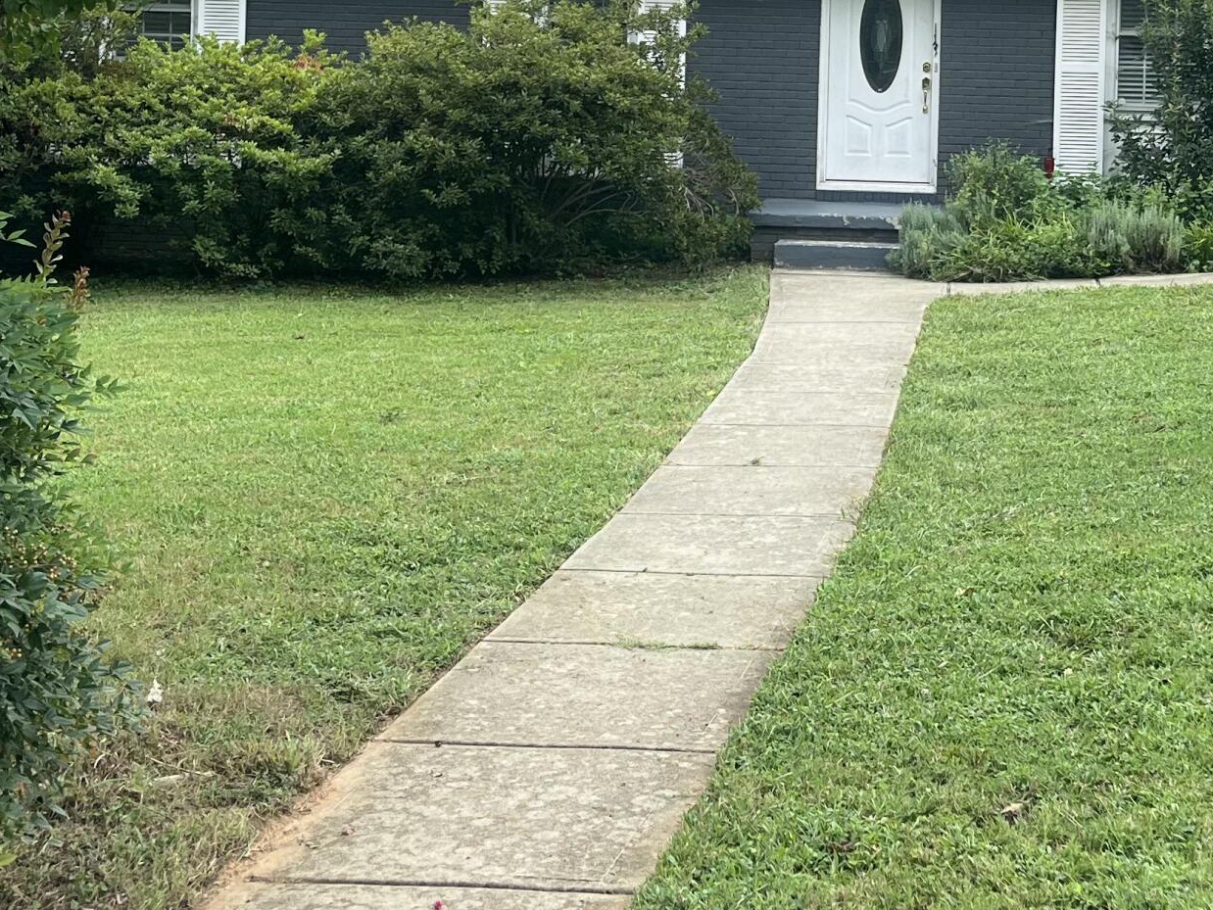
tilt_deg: -1.3
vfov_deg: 22.6
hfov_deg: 30.5
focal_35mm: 63
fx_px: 2208
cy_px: 45
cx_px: 801
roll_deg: -1.2
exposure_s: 1/898
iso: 50
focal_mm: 5.1
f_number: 1.6
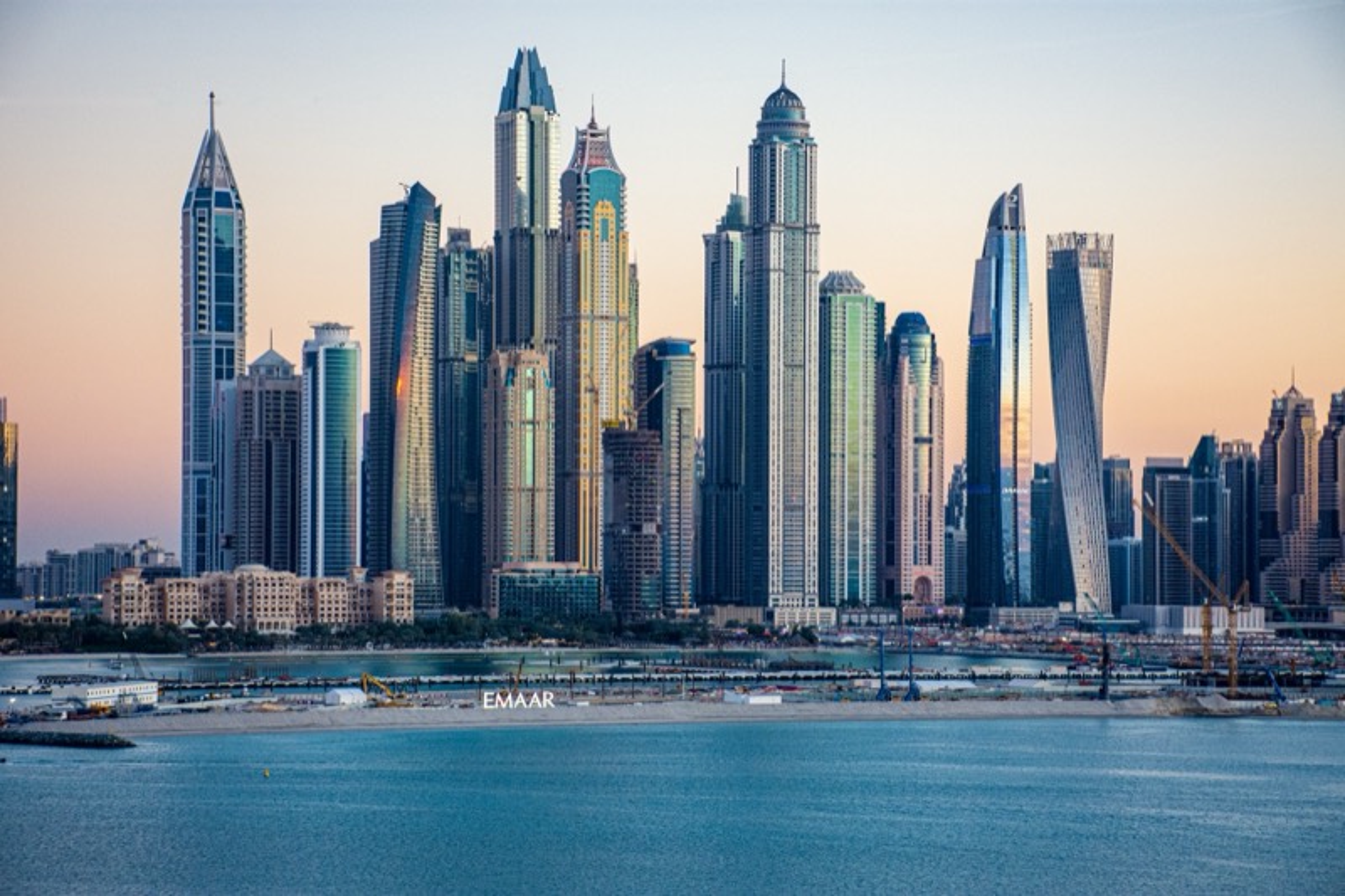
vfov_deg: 13.8
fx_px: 3698
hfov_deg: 20.6
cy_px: 448
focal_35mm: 99
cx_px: 672
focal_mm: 66
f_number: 7.1
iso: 800
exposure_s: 1/200
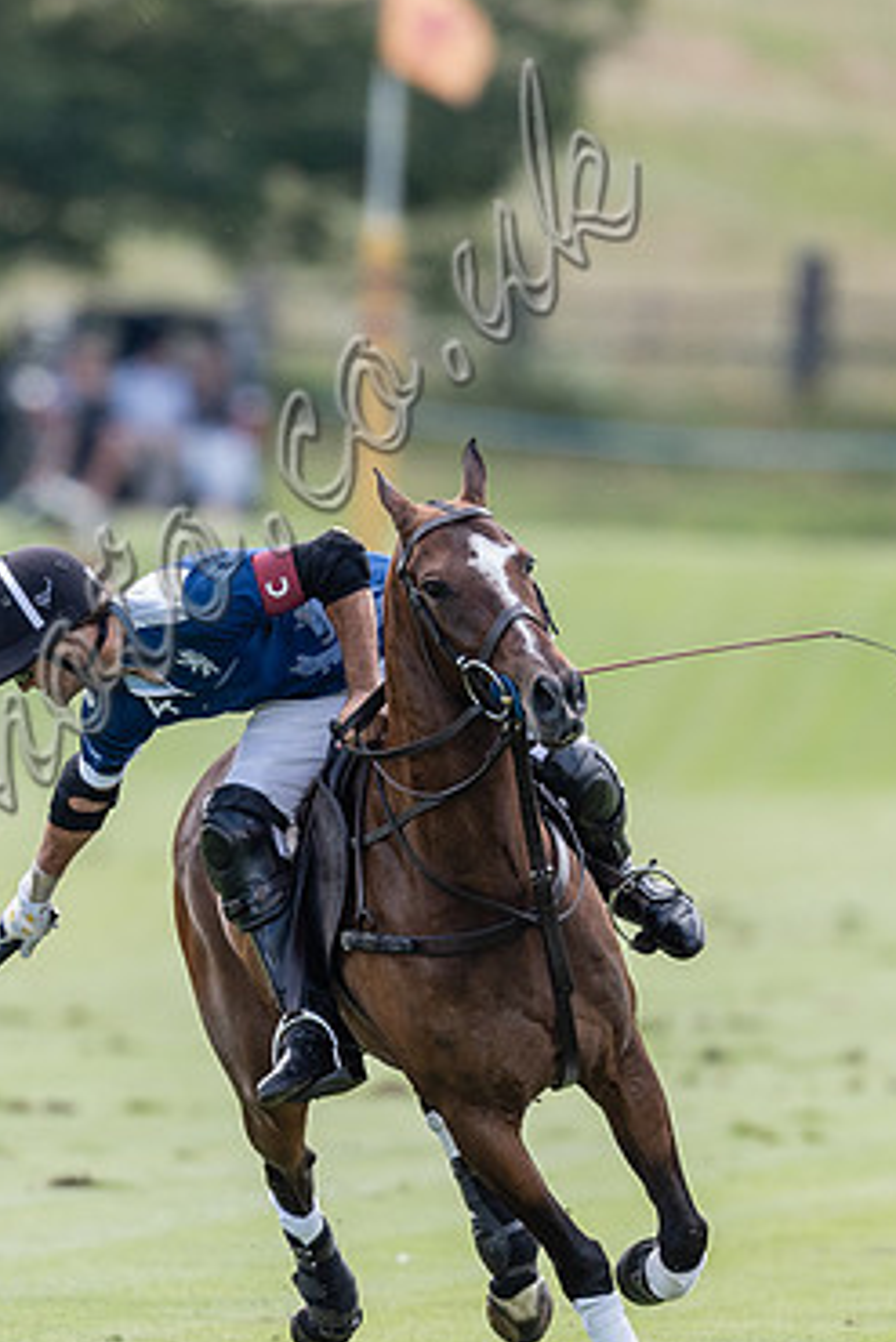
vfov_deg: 1.7
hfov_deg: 1.1
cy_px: 758
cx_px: 153
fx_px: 45650
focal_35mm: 1224
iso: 400
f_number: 4
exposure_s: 1/1250
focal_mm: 500
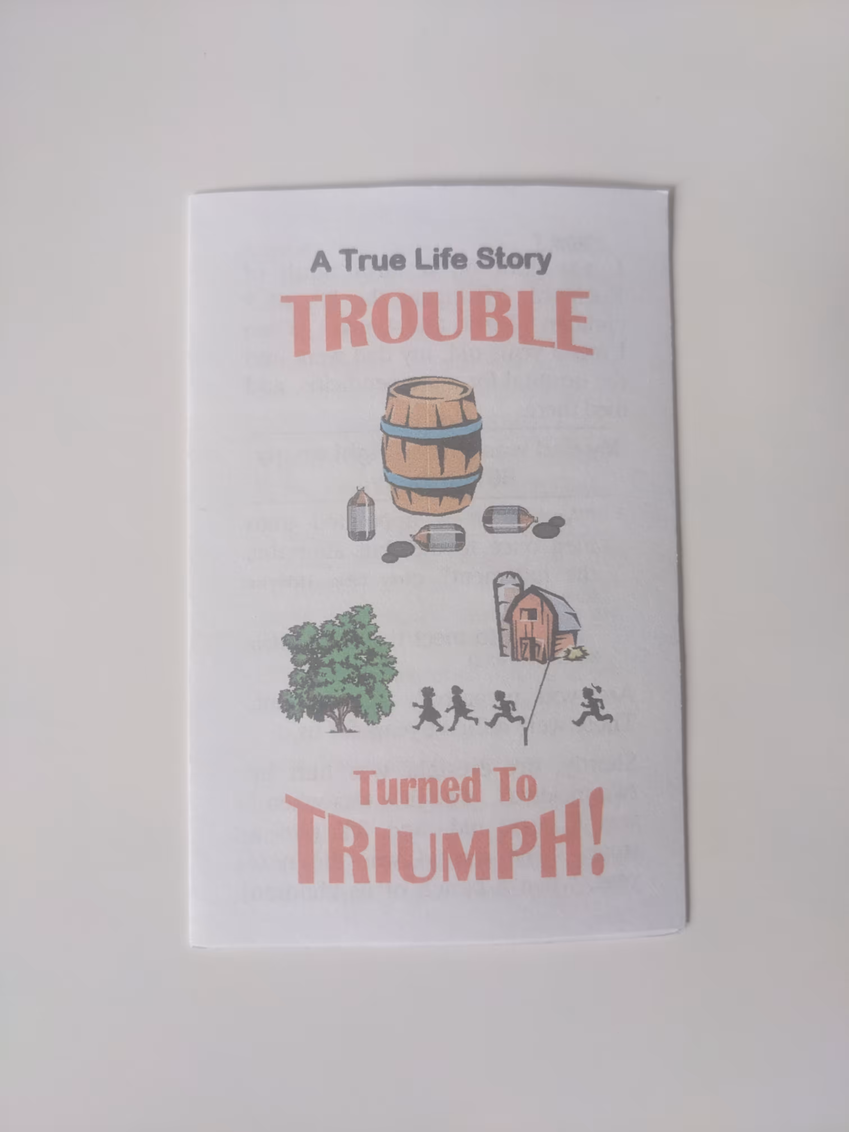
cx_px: 424
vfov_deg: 65.3
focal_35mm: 27
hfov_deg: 51.4
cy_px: 566
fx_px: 883
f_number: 1.73
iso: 103
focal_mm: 4.38
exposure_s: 1/60
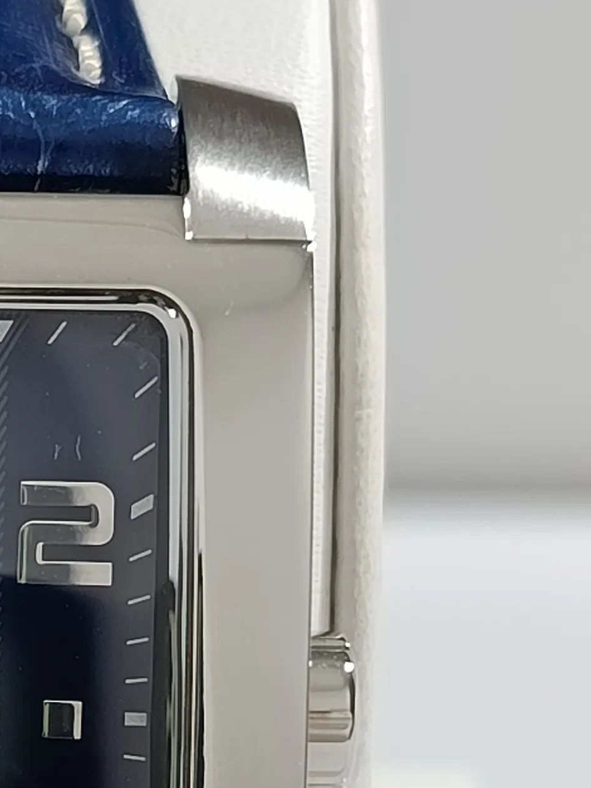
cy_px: 736
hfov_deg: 9.5
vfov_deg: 12.8
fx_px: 3483
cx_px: -155
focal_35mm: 153
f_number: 1.7
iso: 180
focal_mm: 5.24
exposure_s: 1/100
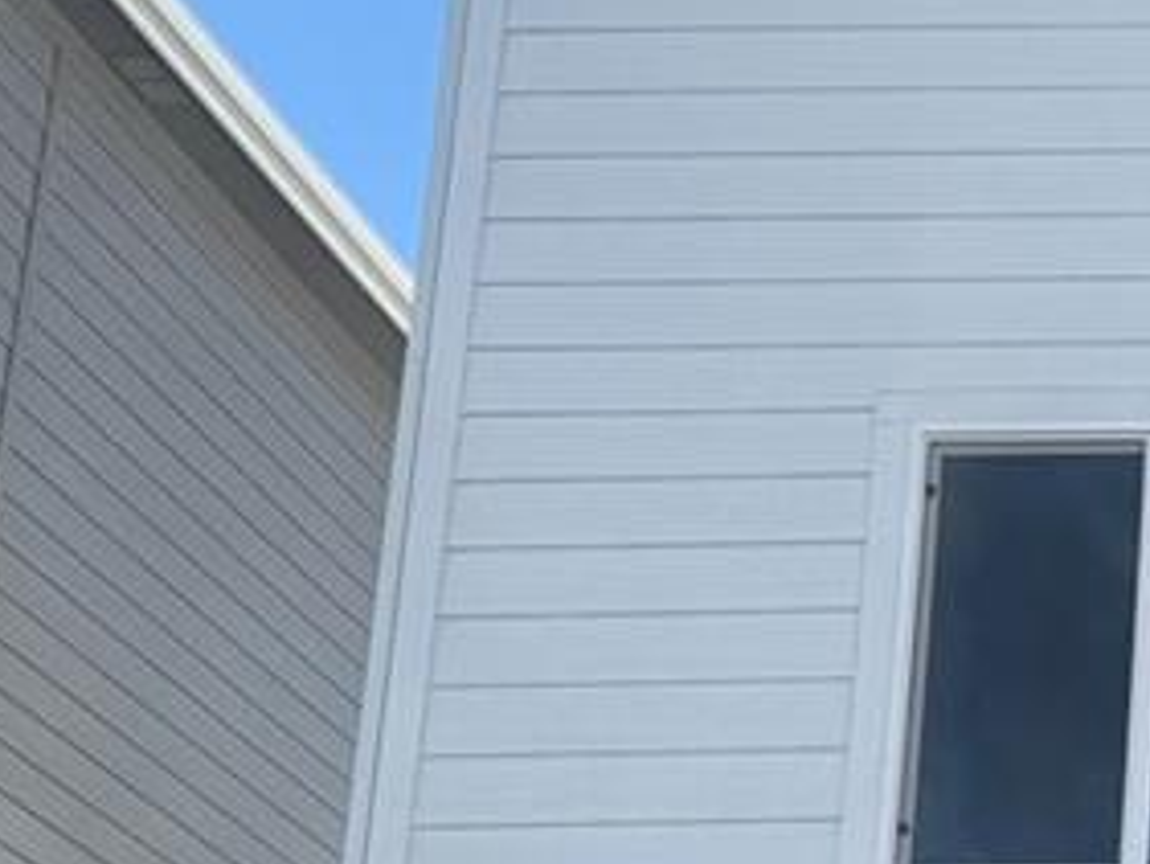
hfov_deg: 14.3
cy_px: 790
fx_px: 4088
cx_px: 2005
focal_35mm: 123
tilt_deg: +18.7
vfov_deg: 12.0
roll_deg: +0.7
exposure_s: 1/3279
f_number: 1.78
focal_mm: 6.76
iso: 80
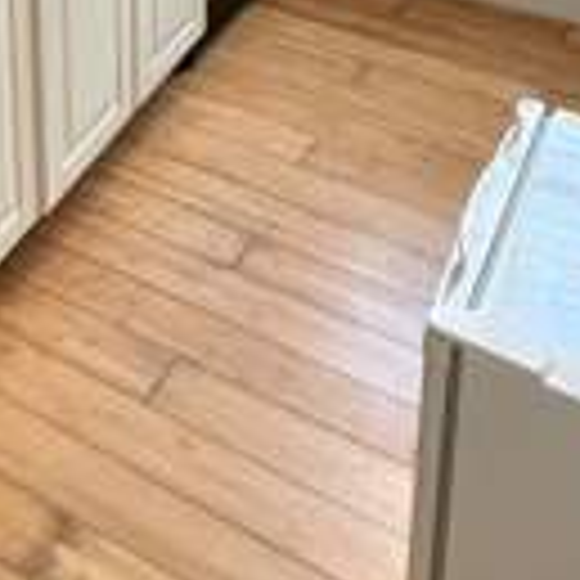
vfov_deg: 22.9
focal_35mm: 57
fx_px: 1081
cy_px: -342
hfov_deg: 28.9
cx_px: 63
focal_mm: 1.57
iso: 125
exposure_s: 1/120
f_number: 1.8
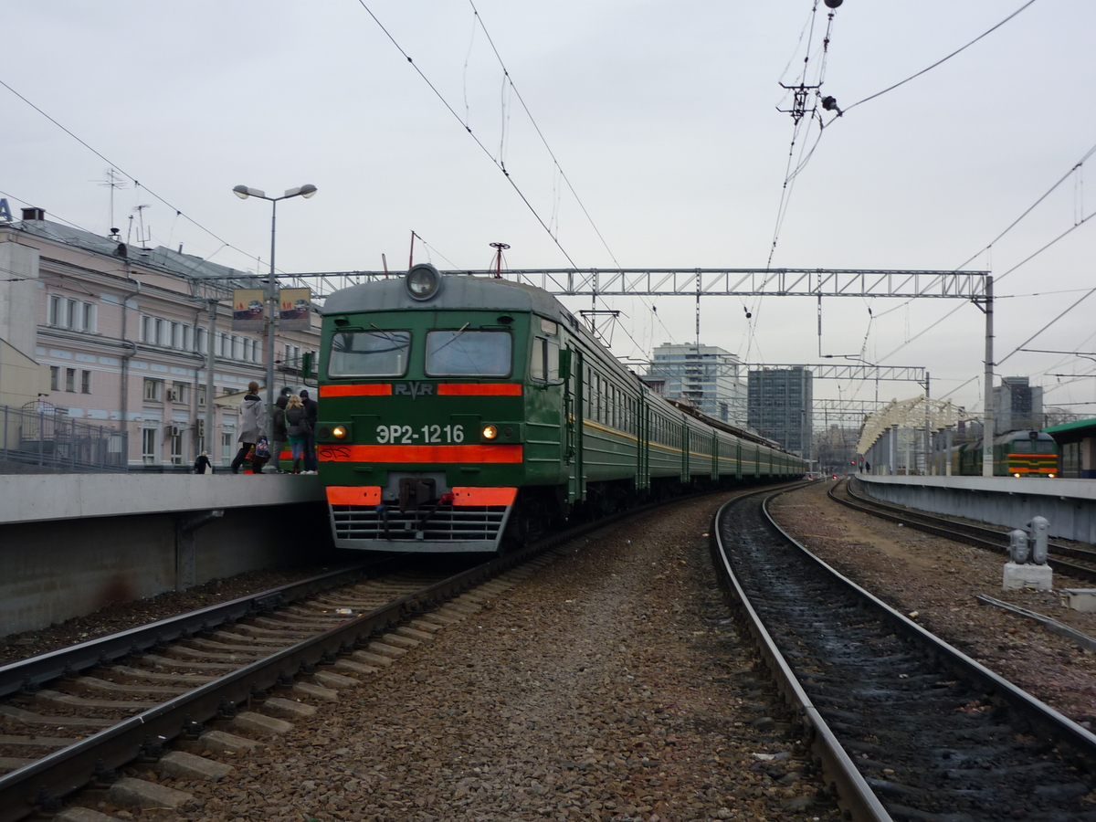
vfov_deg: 36.8
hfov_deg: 47.9
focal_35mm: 39
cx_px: 548
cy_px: 411
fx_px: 1235
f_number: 3
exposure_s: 1/60
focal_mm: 6.4
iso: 80
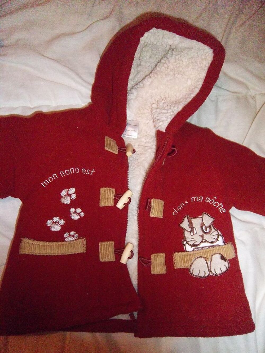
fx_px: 286
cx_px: 132
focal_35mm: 28
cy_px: 176
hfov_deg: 49.8
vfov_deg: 63.4
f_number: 3.5
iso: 320
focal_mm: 5.1
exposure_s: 1/64
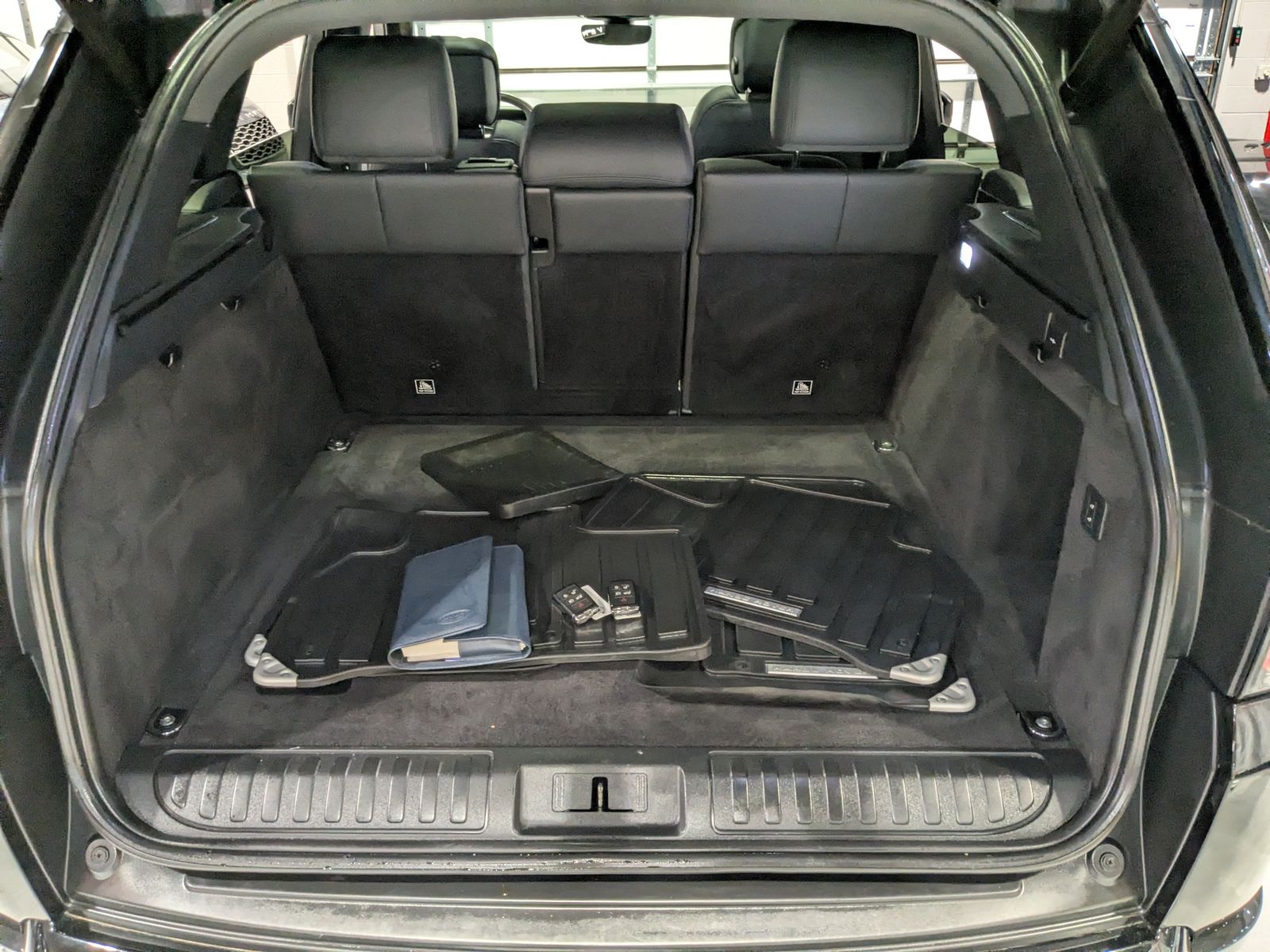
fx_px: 991
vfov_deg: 51.4
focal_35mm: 27
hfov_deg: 65.3
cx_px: 635
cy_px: 476
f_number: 1.73
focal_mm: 4.38
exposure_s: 1/60
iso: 422
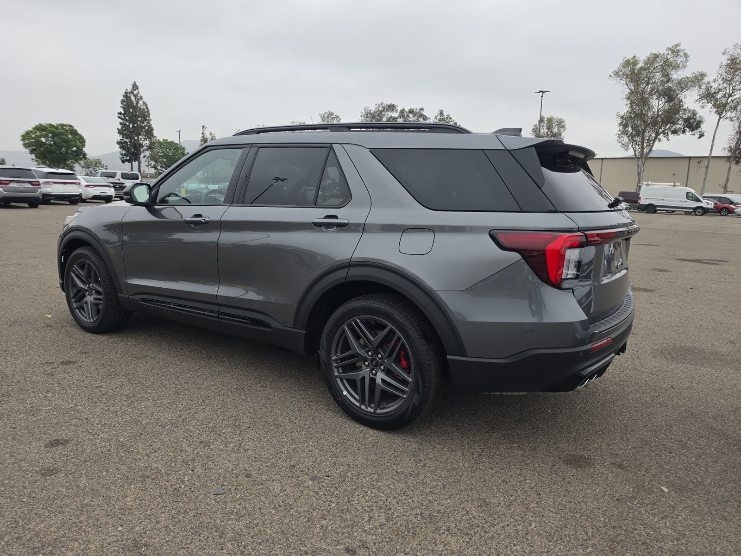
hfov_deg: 73.9
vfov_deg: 58.9
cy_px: 278
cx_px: 370
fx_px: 492
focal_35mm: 23
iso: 10
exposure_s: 1/119
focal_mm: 6.5
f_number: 1.4
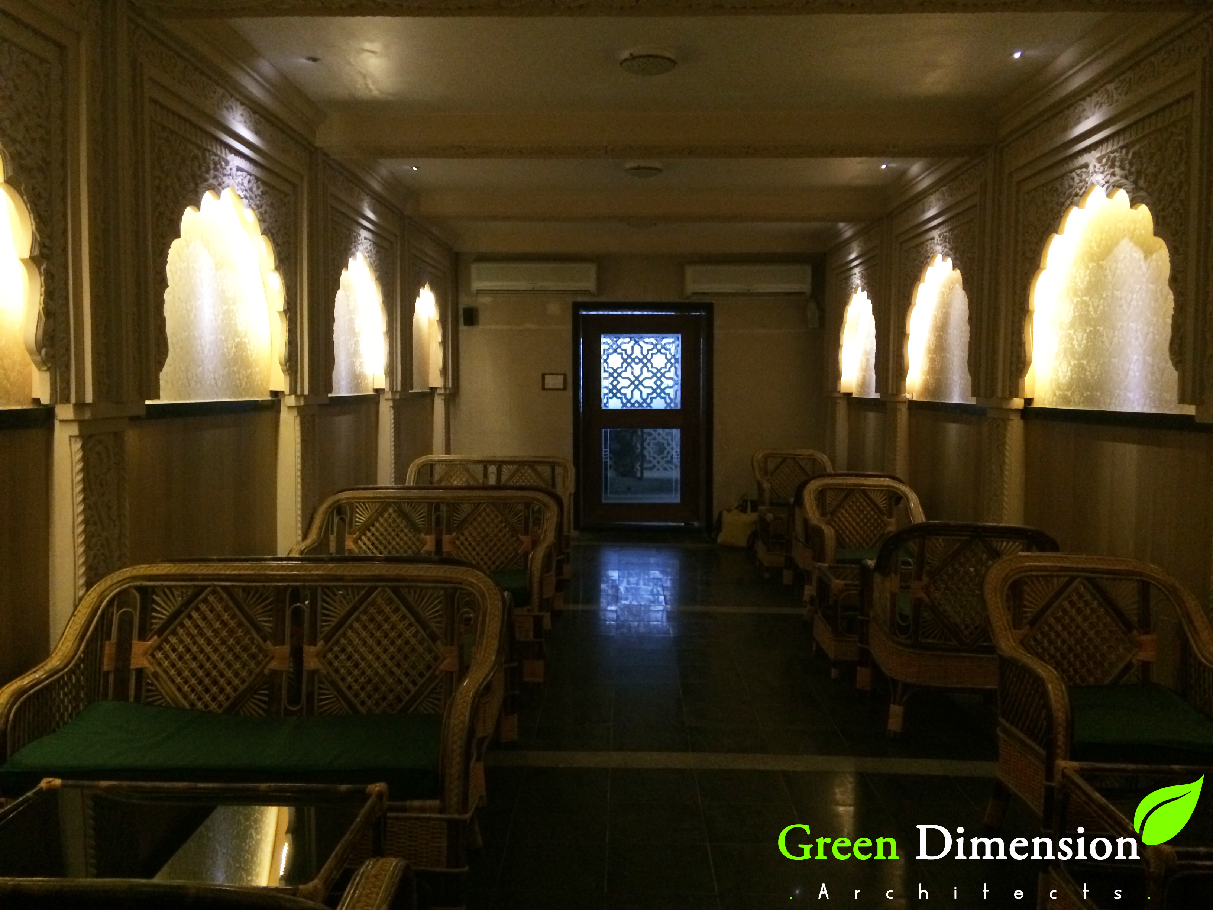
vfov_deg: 48.2
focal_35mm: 29
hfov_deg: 61.7
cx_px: 606
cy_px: 455
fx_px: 1016
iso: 400
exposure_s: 1/17
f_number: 2.2
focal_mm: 4.15
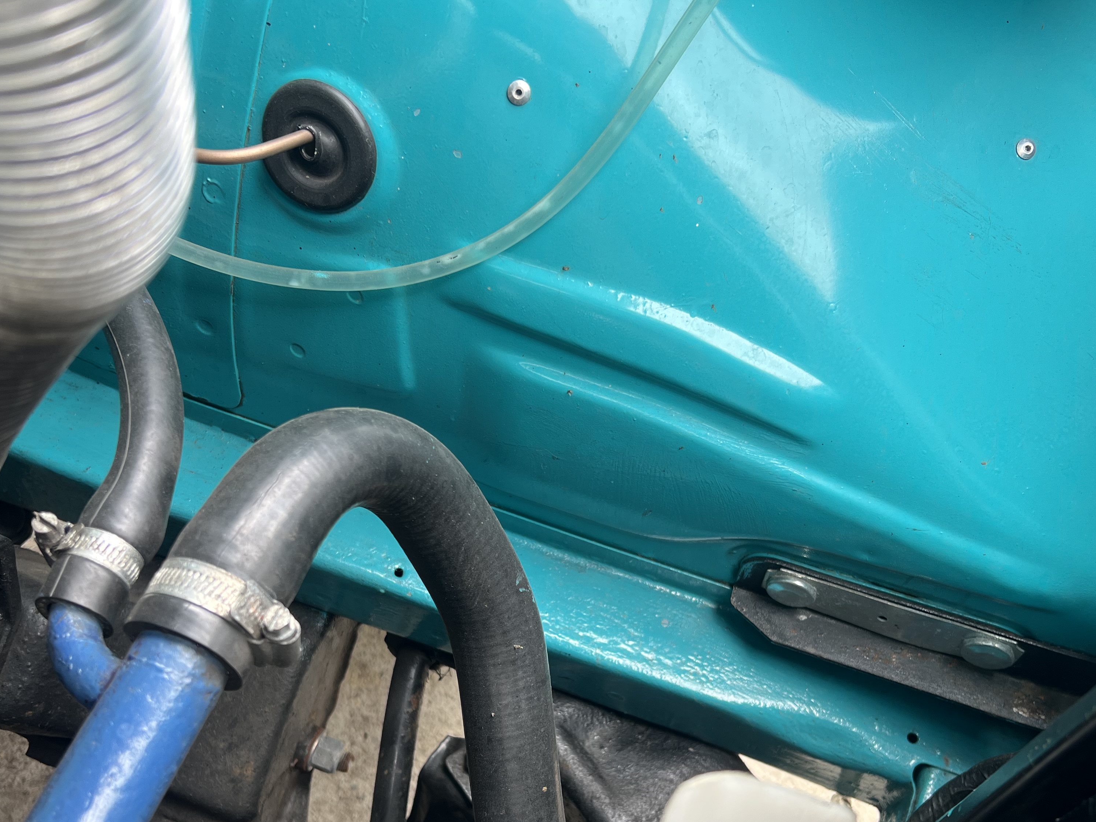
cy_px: 542
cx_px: 548
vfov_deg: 40.2
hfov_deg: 52.6
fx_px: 1108
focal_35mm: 35
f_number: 1.5
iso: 40
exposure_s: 1/164
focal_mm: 5.7
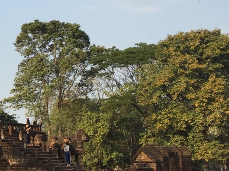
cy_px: 91
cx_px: -114
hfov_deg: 19.1
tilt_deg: +7.6
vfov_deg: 16.4
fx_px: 595
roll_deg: -0.2
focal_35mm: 90
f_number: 2.2
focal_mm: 4.15
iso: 32
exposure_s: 1/775
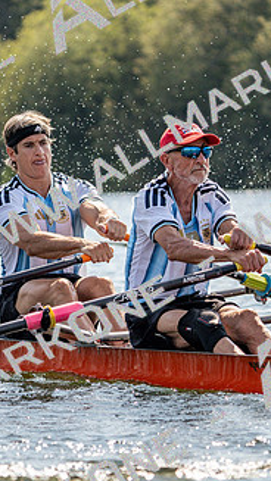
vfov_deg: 5.8
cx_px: 131
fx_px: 4751
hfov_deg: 3.3
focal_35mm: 372
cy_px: 270
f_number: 5.6
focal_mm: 200
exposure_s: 1/1600
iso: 200
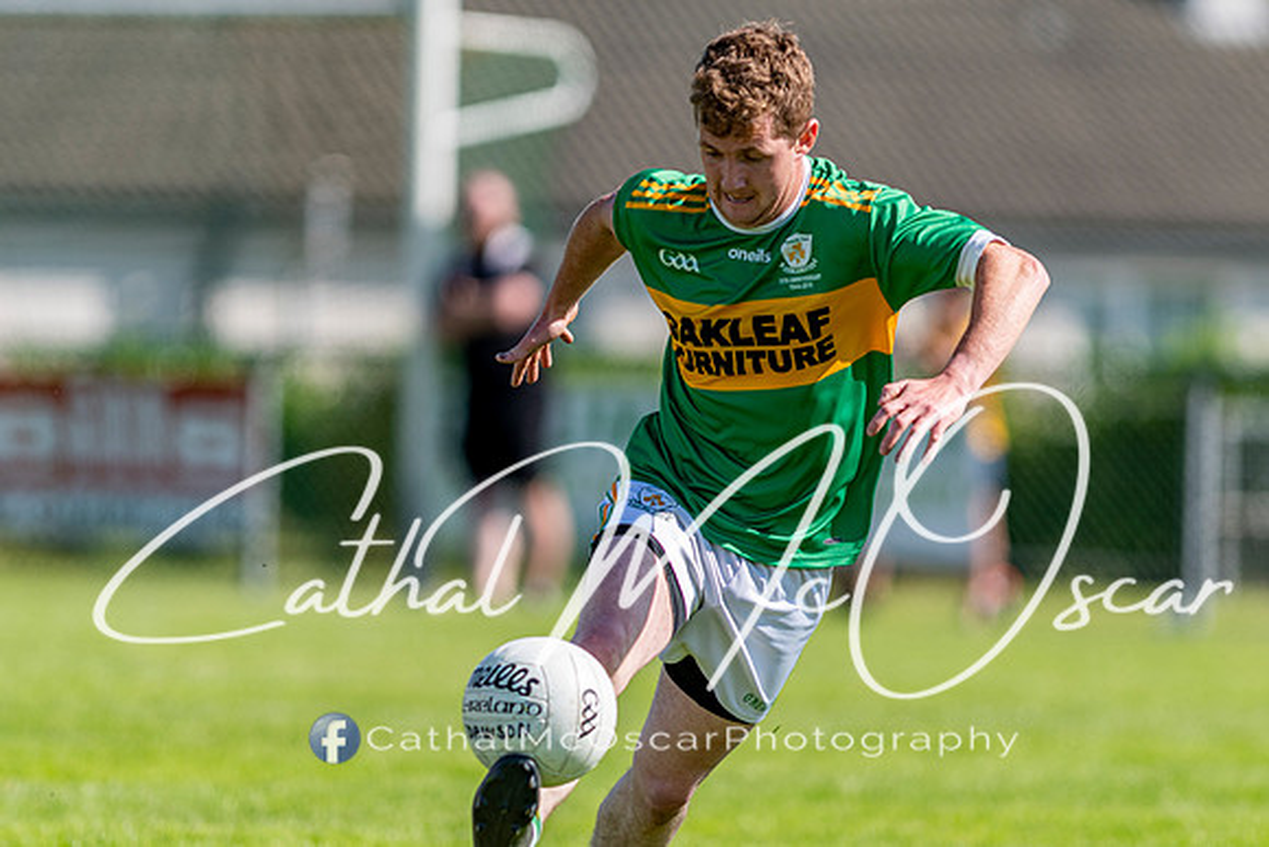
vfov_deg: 3.0
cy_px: 424
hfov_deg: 4.6
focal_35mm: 452
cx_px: 634
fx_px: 15945
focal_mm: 300
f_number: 2.8
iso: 125
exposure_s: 1/2000
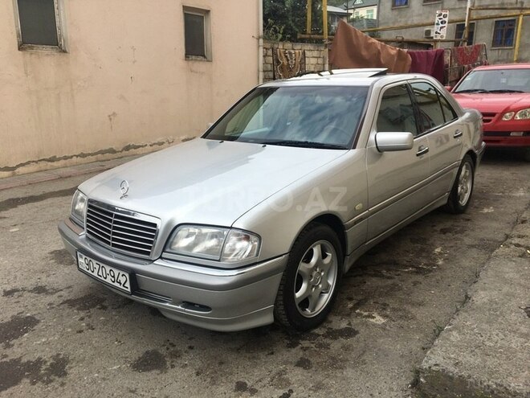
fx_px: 444
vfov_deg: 48.2
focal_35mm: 29
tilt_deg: -13.6
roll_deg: +0.3
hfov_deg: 61.7
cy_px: 199
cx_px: 265
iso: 25
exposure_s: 1/836
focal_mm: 4.15
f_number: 2.2
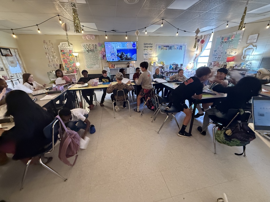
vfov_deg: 85.7
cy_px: 101
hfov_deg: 102.1
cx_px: 135
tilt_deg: -19.8
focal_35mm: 14
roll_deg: +2.5
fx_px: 109
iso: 800
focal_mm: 2.22
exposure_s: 1/60
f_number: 2.2
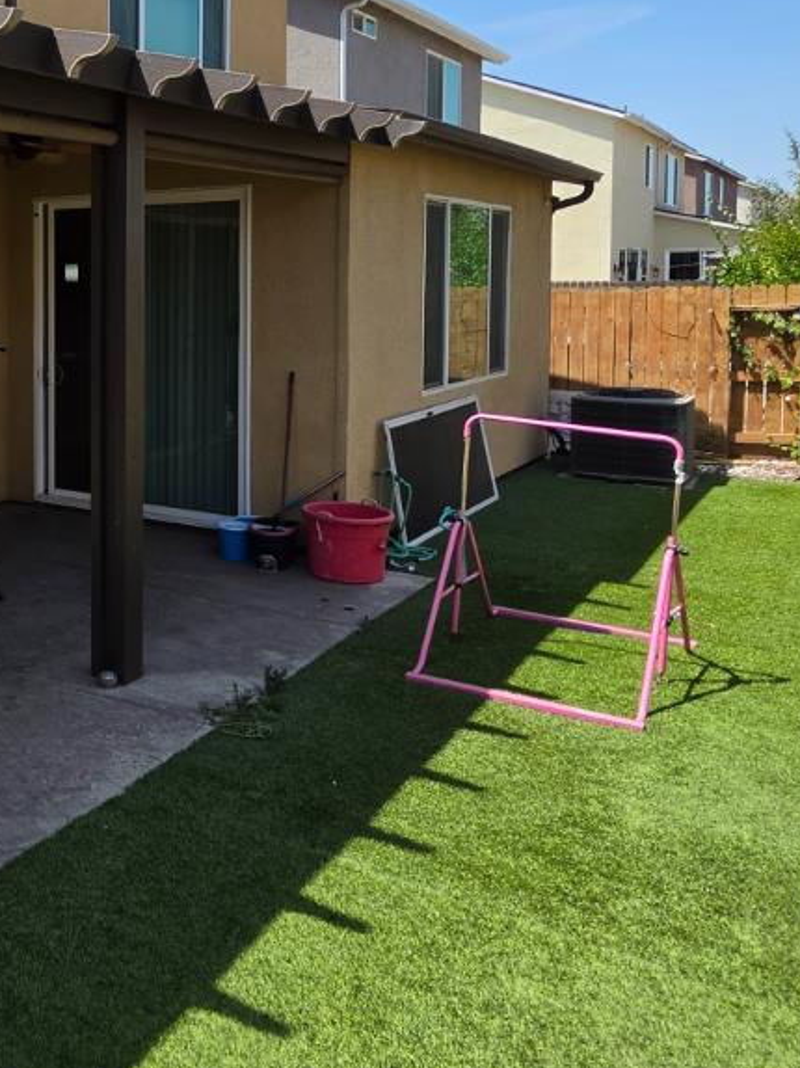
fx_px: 1048
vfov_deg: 52.6
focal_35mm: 34
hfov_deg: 35.1
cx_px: -106
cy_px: 327
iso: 40
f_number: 1.9
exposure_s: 1/1509
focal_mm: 2.2
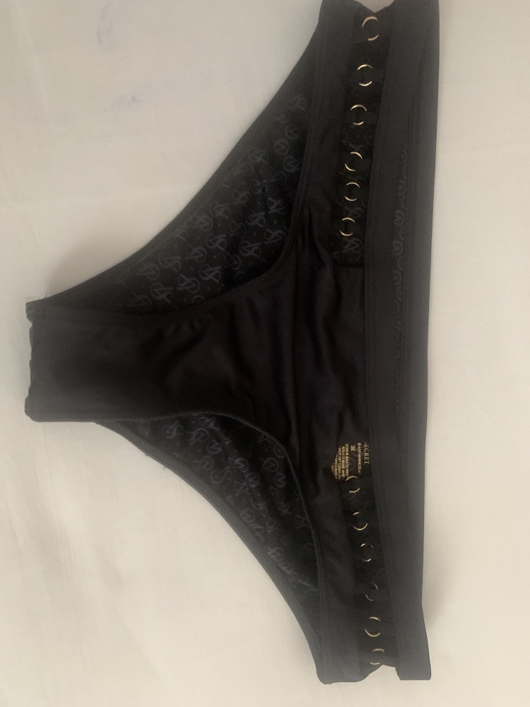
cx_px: 265
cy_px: 354
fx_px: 531
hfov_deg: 53.1
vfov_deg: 67.3
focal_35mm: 26
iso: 800
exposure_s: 1/26
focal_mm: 4.25
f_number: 1.8
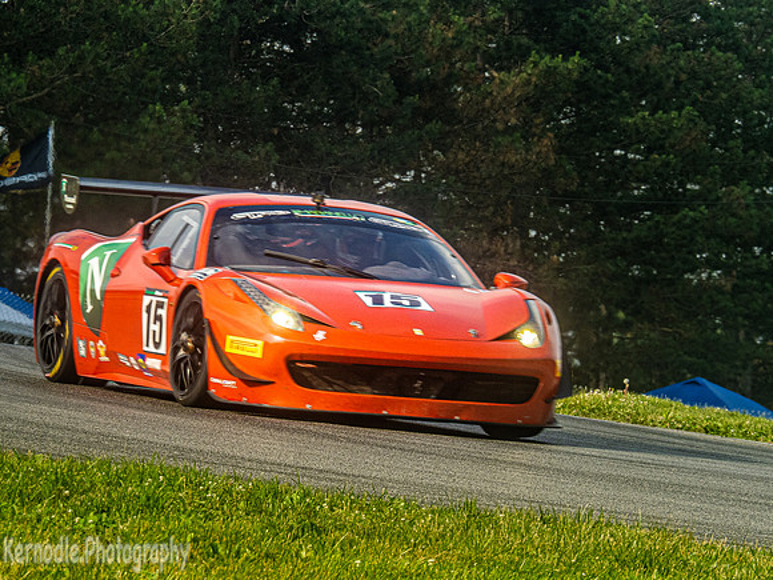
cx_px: 301
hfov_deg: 3.8
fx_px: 11627
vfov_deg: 2.9
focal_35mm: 521
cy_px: 275
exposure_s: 1/320
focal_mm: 210
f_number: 10
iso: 400
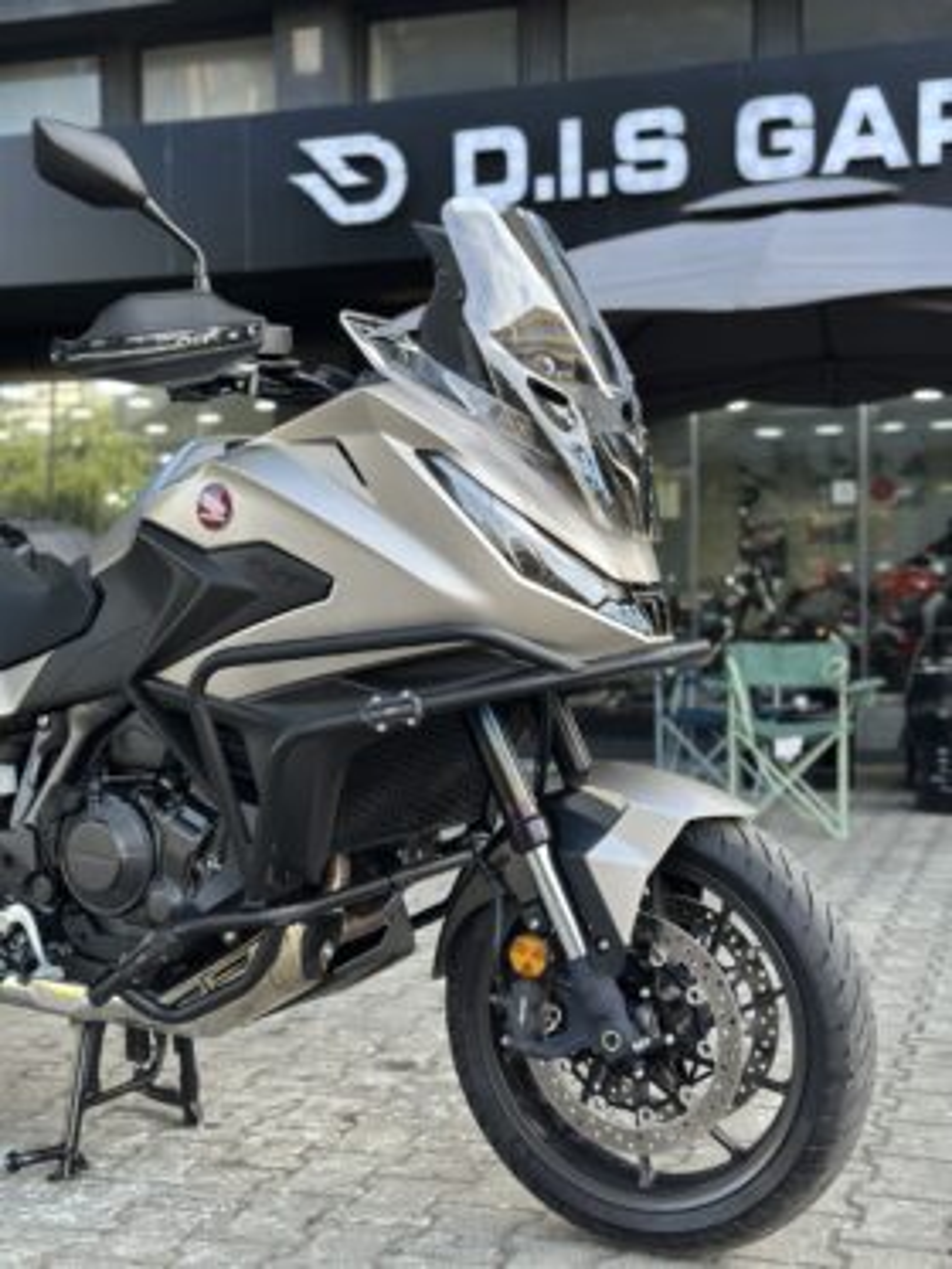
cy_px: 634
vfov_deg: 39.6
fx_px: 1759
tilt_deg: +0.2
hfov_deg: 30.3
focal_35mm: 48
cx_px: 476
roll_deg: +0.0
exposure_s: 1/283
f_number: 1.78
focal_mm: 6.86
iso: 80
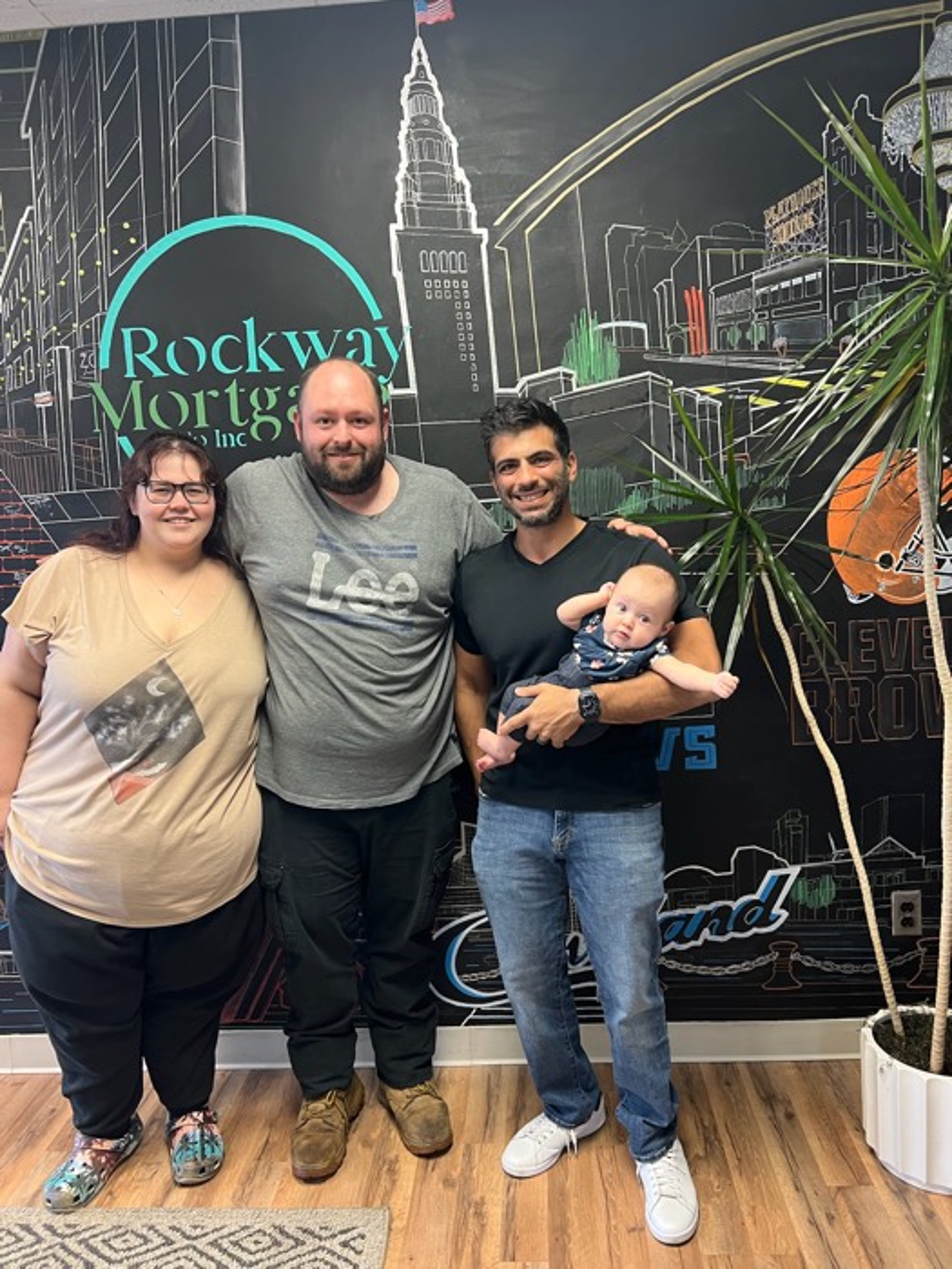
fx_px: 953
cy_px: 634
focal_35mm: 26
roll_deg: +4.4
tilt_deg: -5.7
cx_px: 476
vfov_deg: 67.3
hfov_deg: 53.1
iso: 125
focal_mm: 5.7
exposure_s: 1/60
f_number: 1.5
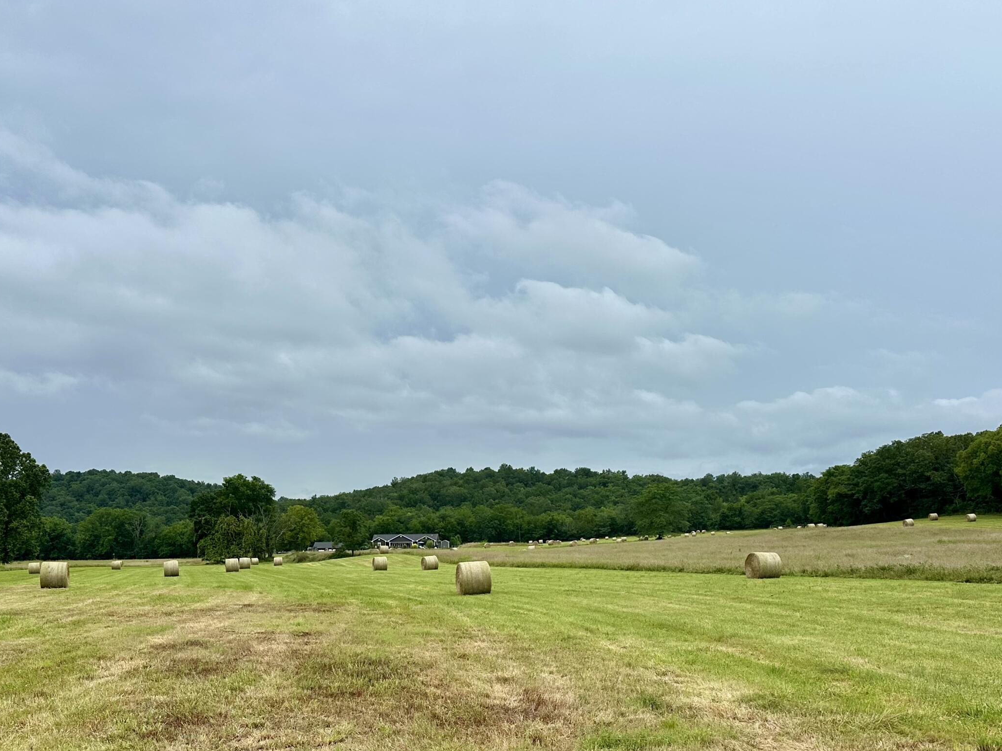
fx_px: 1013
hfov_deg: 52.6
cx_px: 468
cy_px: 540
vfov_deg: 39.8
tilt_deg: +0.1
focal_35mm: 35
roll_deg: +0.4
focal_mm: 6.86
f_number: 1.78
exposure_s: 1/2882
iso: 80
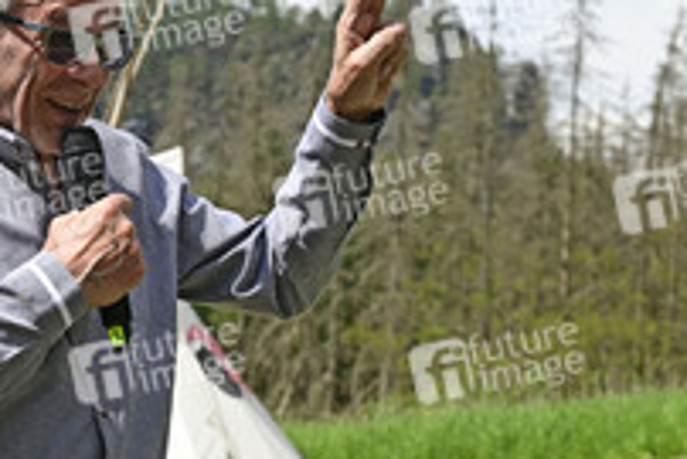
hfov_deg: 13.8
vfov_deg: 9.3
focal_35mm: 147
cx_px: 66
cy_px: 279
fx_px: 2807
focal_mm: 66
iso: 125
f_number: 8
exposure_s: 1/400
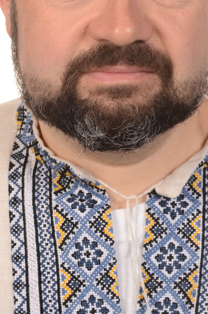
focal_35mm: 169
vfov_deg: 12.1
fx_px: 1471
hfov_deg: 8.1
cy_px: 19
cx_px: 101
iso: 250
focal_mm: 50
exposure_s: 1/160
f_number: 6.3
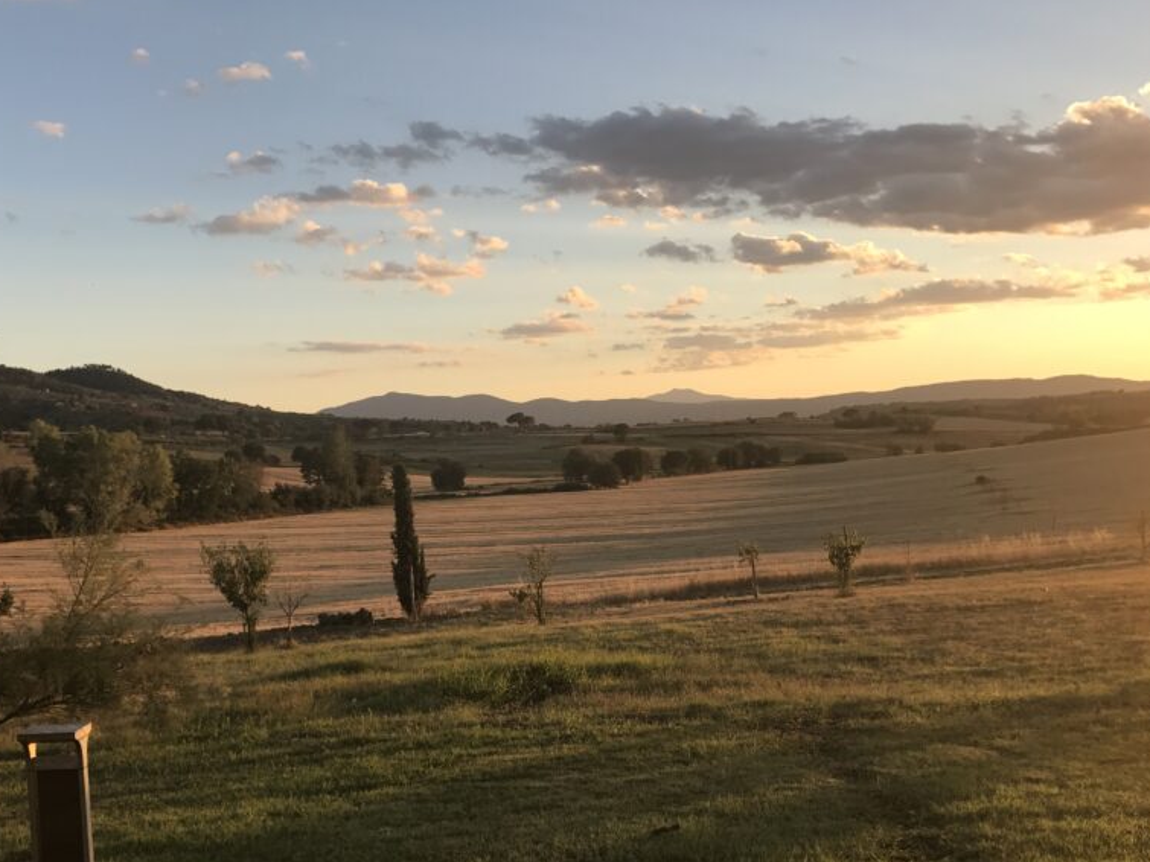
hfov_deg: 48.9
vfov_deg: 37.6
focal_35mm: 38
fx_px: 1262
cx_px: 515
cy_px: 498
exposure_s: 1/481
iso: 20
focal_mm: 3.99
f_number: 1.8
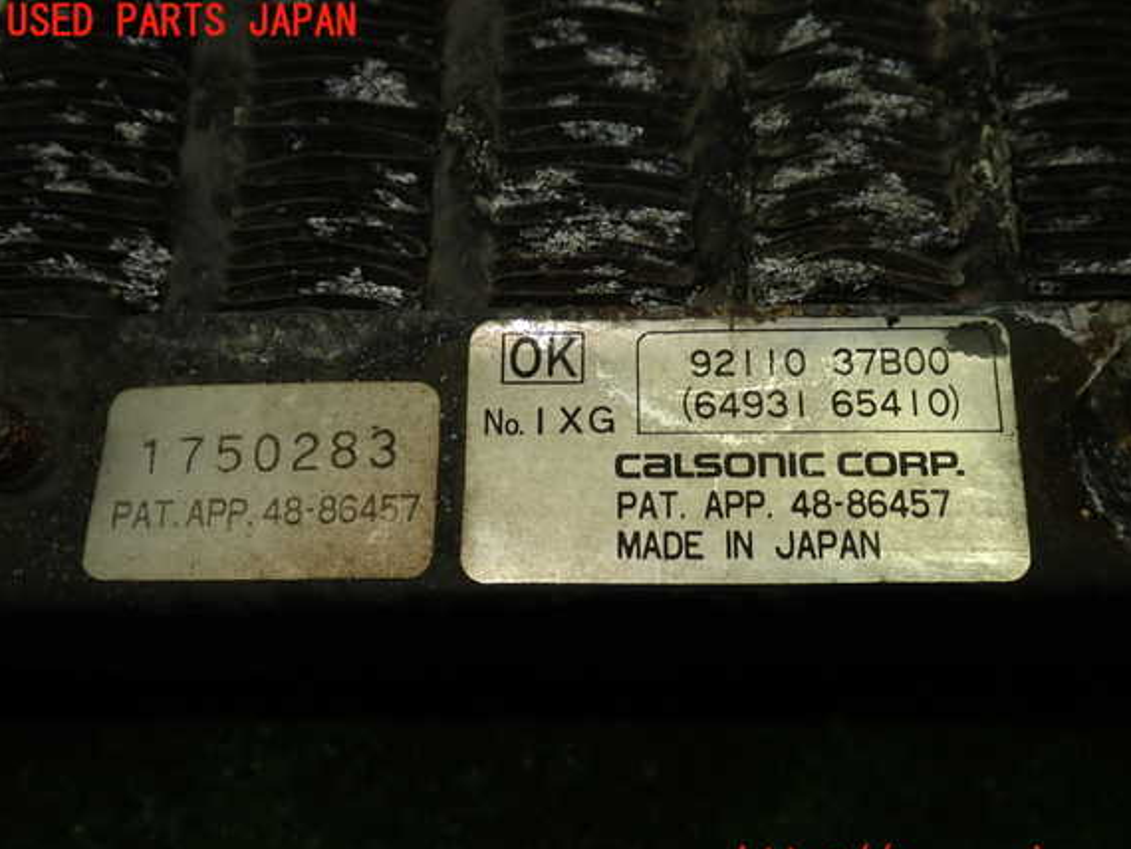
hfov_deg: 46.8
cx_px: 591
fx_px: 1307
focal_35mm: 40
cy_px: 444
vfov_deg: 36.0
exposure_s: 1/80
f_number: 3.5
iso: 125
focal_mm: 6.83
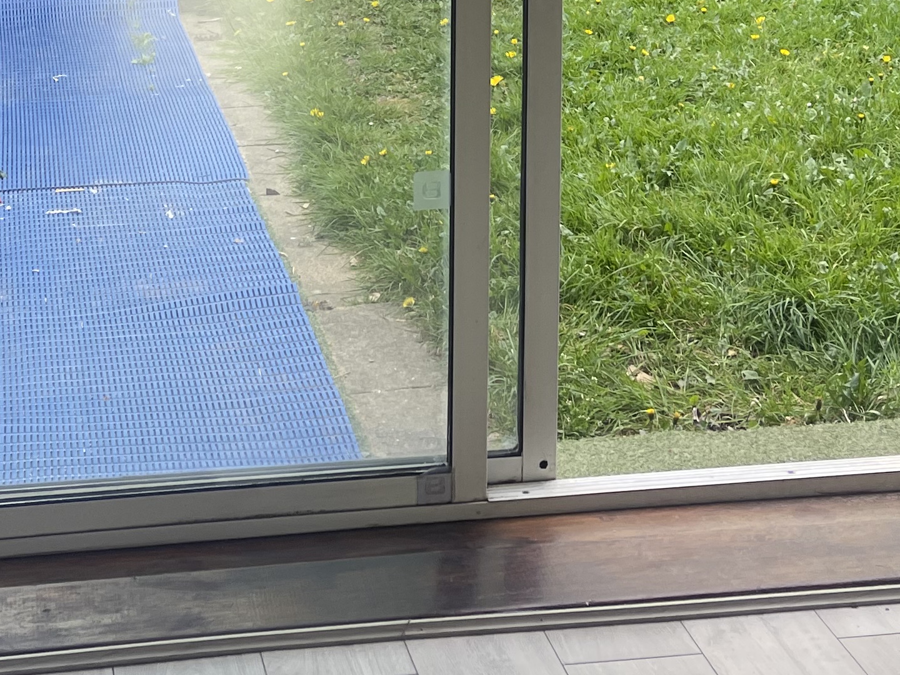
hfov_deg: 27.7
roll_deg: -0.4
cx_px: 336
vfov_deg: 19.2
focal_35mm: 70
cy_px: -239
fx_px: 1820
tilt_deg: -4.6
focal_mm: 5.1
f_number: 1.6
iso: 32
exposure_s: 1/189
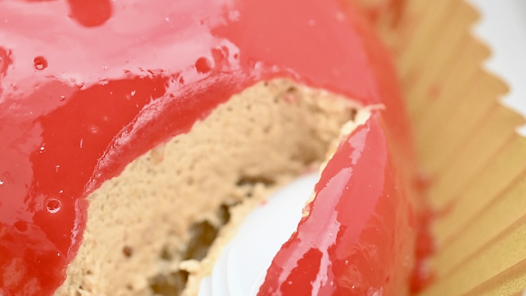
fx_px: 1088
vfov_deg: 15.5
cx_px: 229
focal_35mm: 78
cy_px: 152
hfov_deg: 27.2
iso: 6400
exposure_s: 1/500
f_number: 10
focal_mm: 60
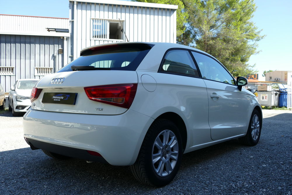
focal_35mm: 34
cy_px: 98
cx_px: 146
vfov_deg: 38.9
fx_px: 276
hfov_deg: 55.8
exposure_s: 1/640
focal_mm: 12.38
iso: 125
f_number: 3.1
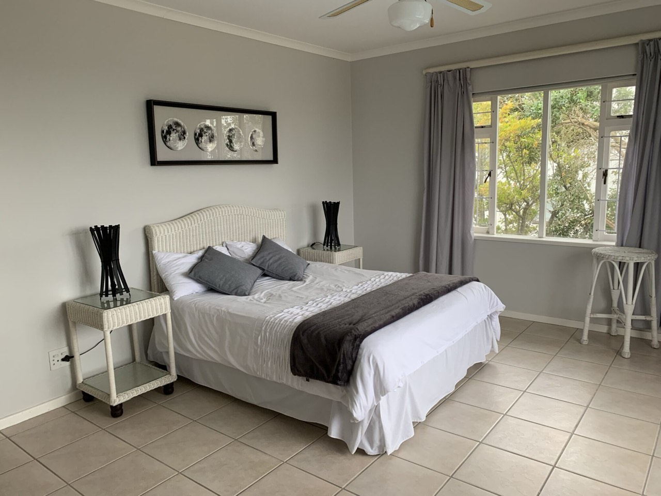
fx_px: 496
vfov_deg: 53.1
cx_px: 330
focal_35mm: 26
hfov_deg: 67.3
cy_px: 248
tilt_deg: -10.7
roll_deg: +2.2
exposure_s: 1/65
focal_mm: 4.25
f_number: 1.8
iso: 100
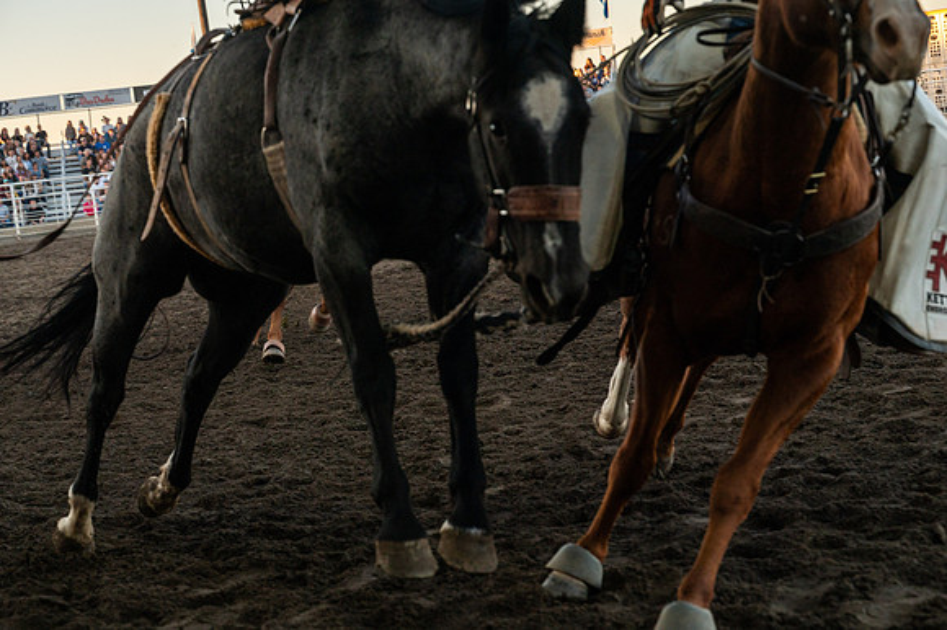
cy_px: 315
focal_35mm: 71
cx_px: 465
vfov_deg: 19.1
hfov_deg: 28.4
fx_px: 1873
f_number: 5
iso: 640
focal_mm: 70
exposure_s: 1/1250
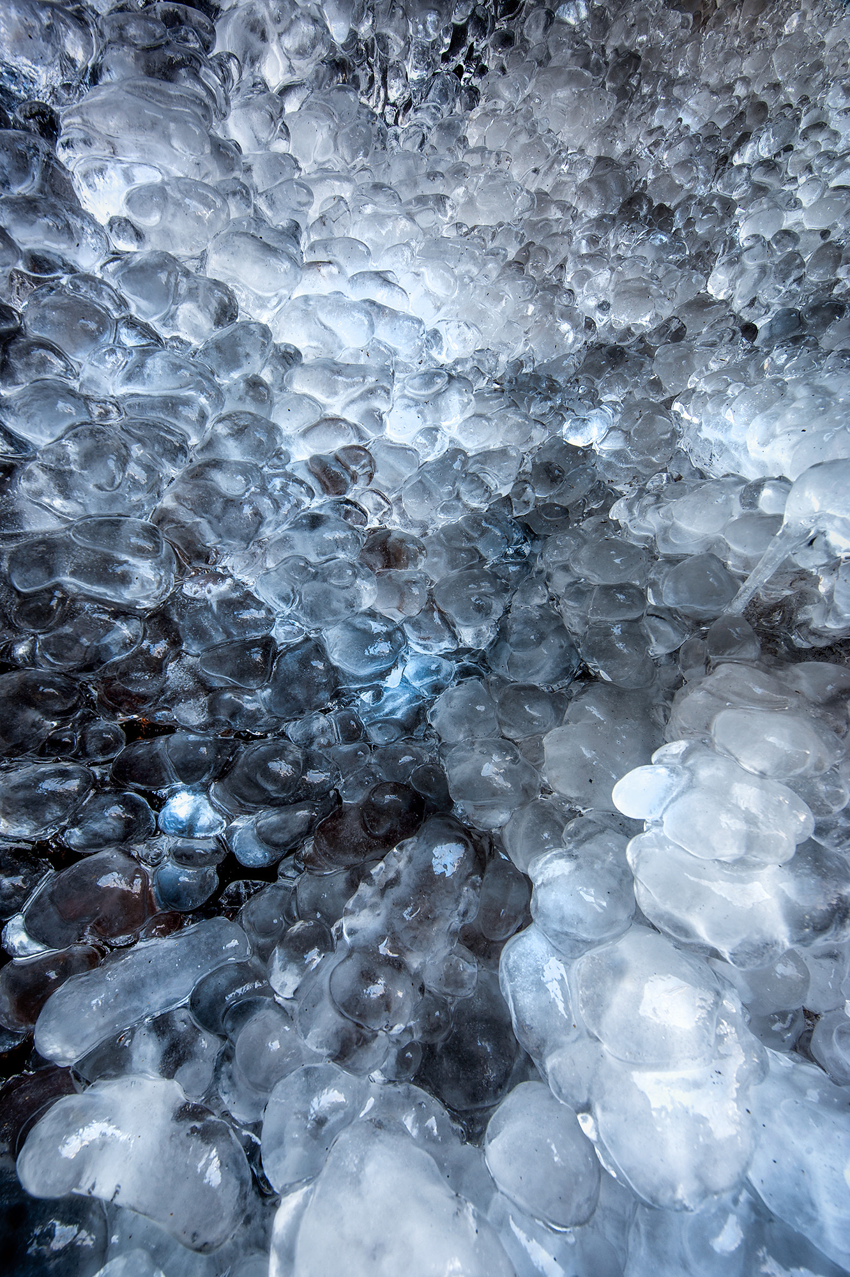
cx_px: 425
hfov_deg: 81.1
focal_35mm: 14
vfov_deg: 104.3
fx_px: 496
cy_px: 638
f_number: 11
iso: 200
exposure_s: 1.5
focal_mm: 14
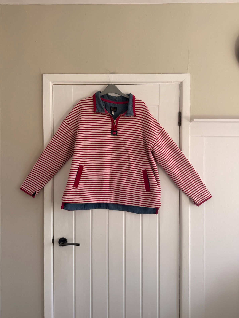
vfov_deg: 71.6
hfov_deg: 56.8
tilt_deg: +1.0
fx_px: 221
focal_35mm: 24
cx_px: 120
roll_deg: -0.1
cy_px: 159
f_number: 1.78
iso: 64
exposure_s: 1/121
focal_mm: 6.76
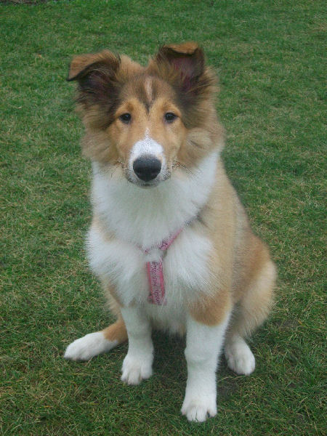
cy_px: 218
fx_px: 781
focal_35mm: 62
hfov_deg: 23.7
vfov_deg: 31.2
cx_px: 164
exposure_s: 1/80
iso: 120
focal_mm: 11
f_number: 4.1
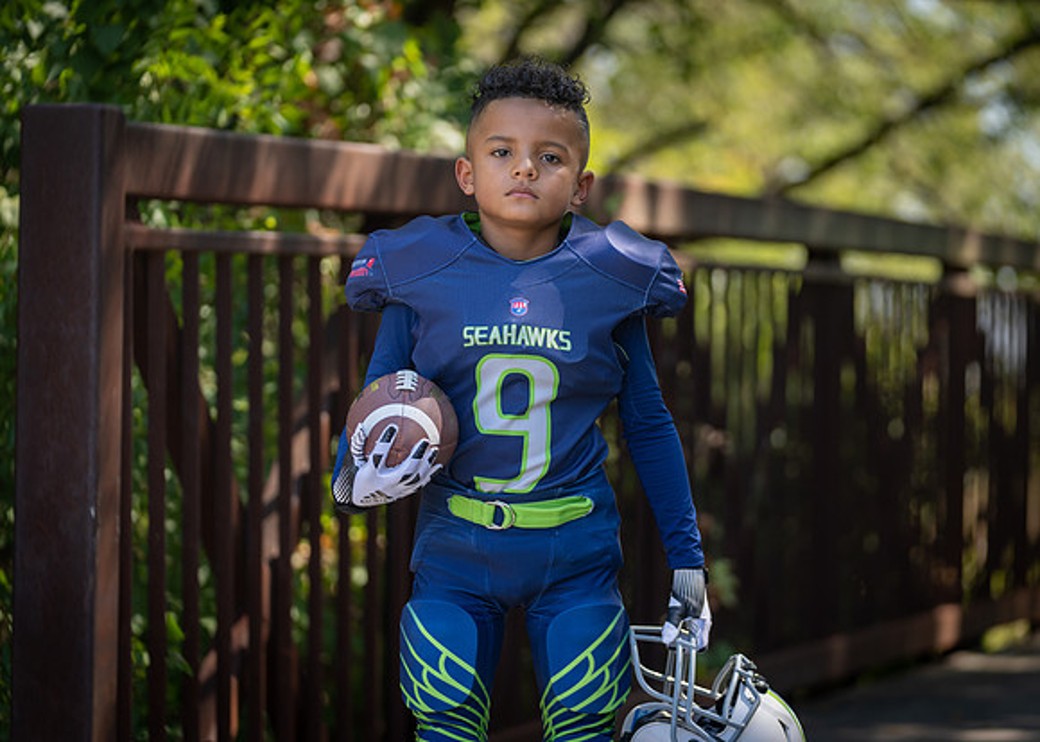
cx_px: 577
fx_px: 3812
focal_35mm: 129
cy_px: 358
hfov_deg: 15.5
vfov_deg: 11.1
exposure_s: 1/320
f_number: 2.8
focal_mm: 119
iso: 100
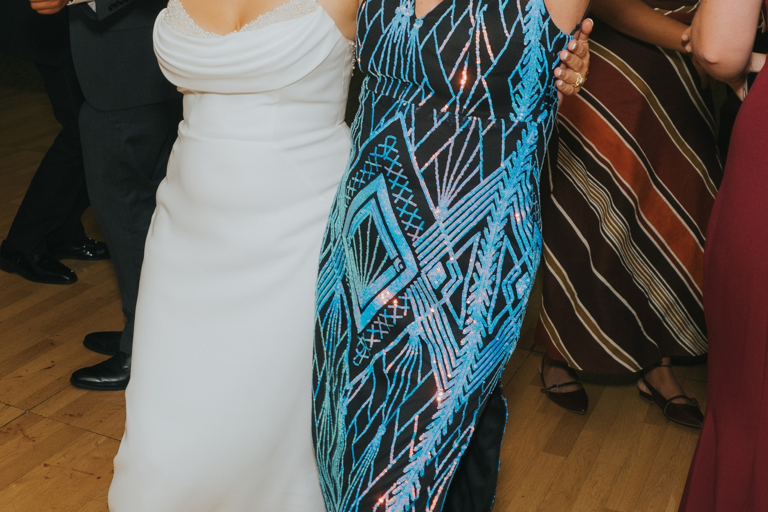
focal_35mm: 53
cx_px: 245
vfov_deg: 24.6
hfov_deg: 37.0
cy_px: 34
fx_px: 1131
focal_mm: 13
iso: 500
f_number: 2.8
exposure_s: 1/125
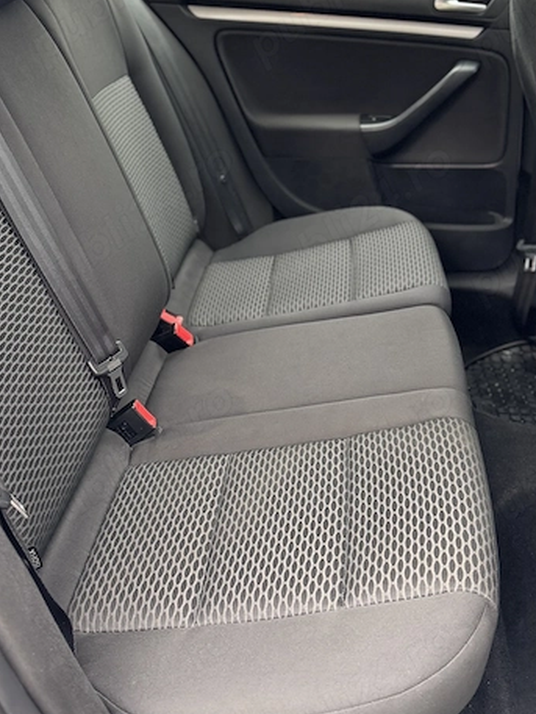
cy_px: 275
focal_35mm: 42
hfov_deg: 34.3
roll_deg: -1.5
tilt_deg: -23.5
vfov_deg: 44.5
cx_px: 241
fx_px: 867
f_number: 1.78
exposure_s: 1/121
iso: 200
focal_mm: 6.76
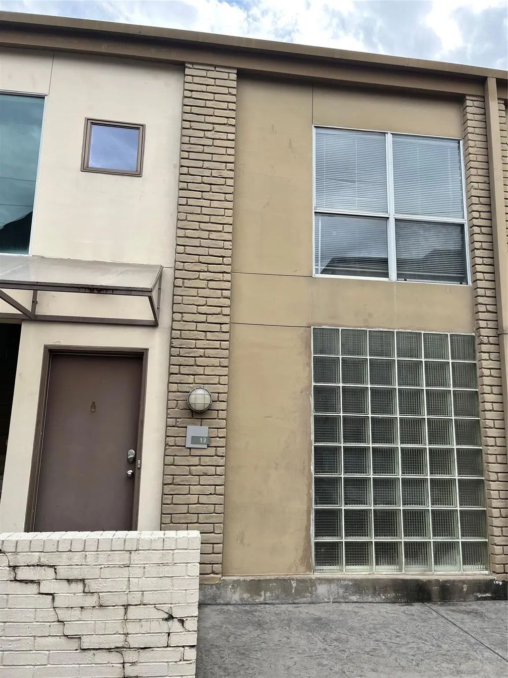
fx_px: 509
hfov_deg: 53.1
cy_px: 339
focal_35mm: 26
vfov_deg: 67.3
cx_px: 254
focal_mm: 5.1
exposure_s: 1/992
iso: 50
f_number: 1.6
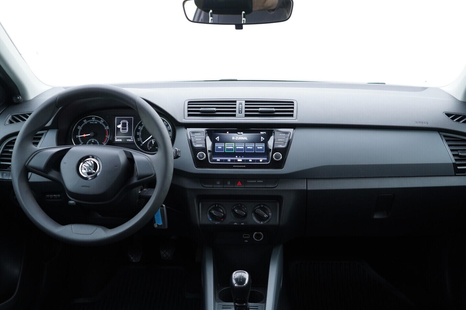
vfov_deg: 36.9
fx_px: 466
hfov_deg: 53.1
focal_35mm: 36
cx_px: 233
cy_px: 155
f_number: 2.8
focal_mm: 24
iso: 200
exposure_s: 1/40
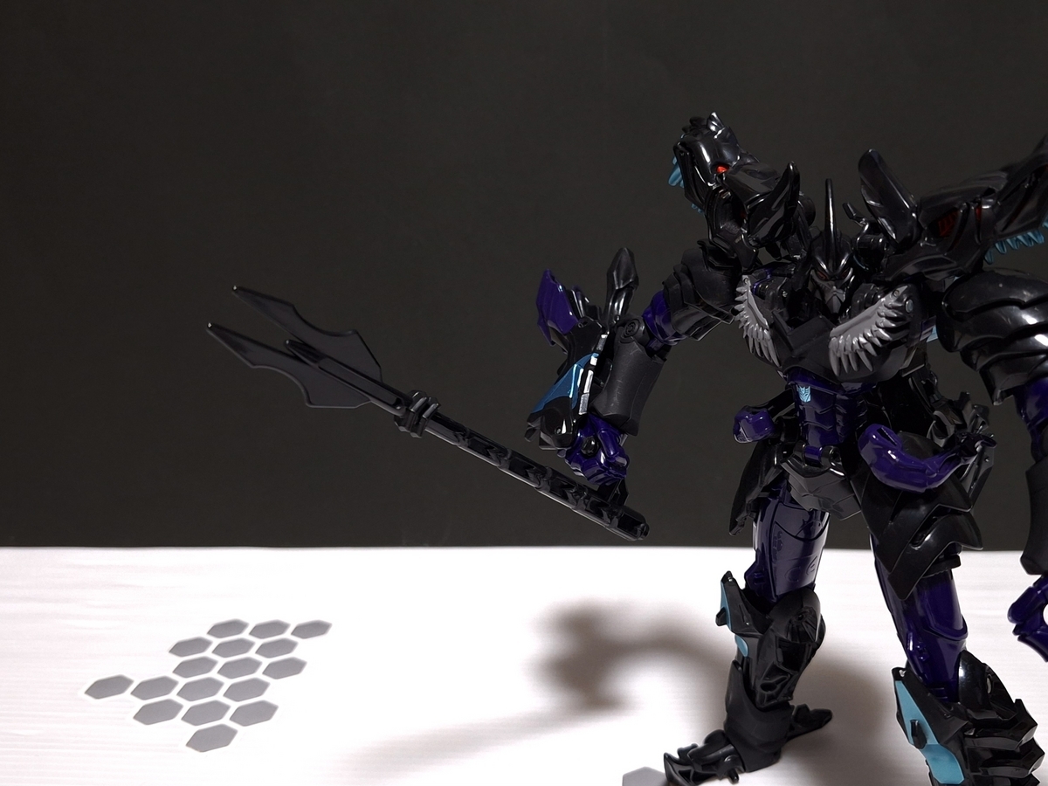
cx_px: 524
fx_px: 696
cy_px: 393
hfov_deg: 73.9
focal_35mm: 23
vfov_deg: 58.9
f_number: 1.8
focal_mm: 5.54
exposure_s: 1/30
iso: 250
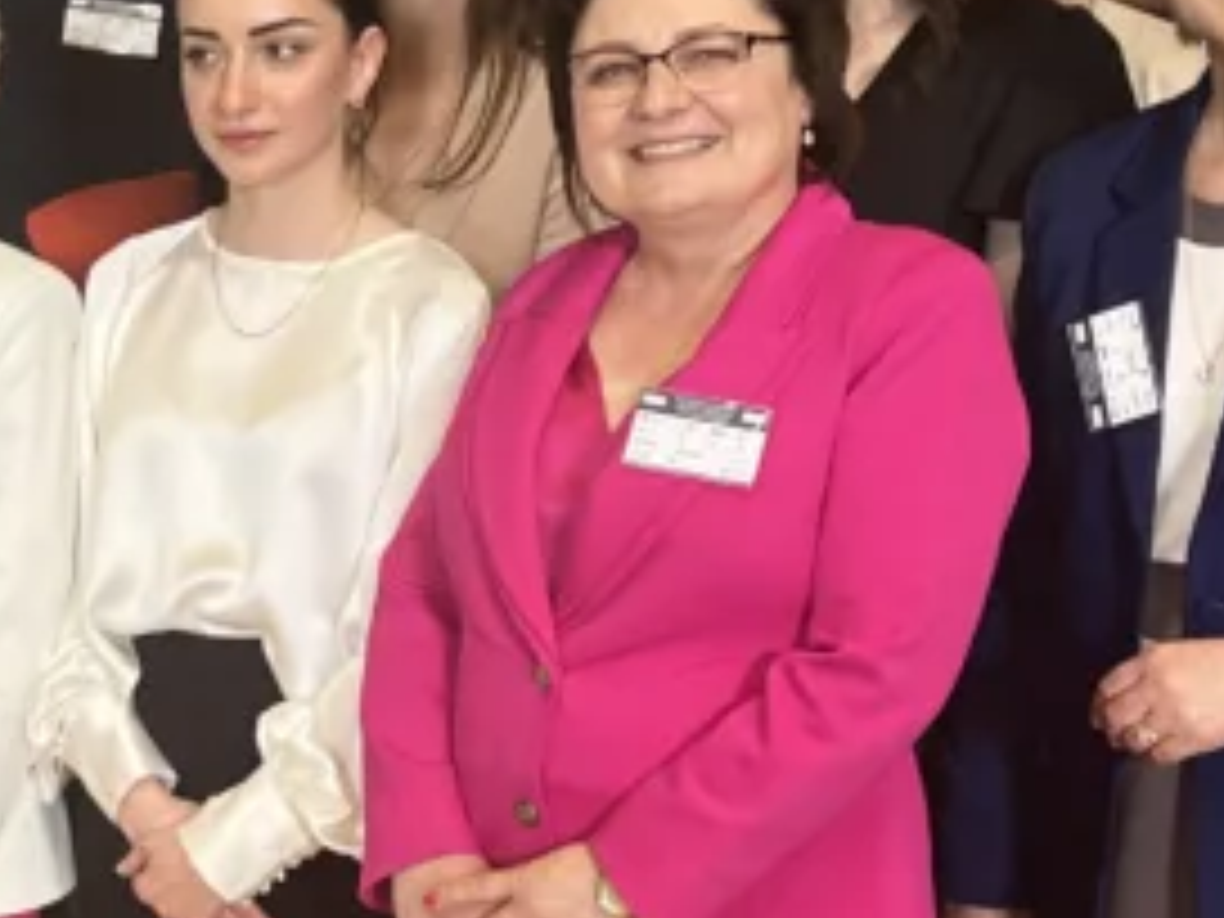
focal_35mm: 98
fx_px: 3465
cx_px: 9
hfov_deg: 19.5
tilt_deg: -13.6
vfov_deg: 15.1
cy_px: 486
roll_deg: +2.2
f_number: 1.5
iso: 125
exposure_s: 1/100
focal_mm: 5.7
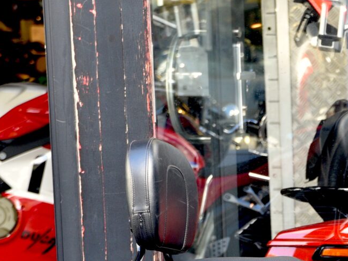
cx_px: 571
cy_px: 363
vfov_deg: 7.0
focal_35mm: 209
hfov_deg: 9.1
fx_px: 2101
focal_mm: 55
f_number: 4.5
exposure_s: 1/80
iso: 500
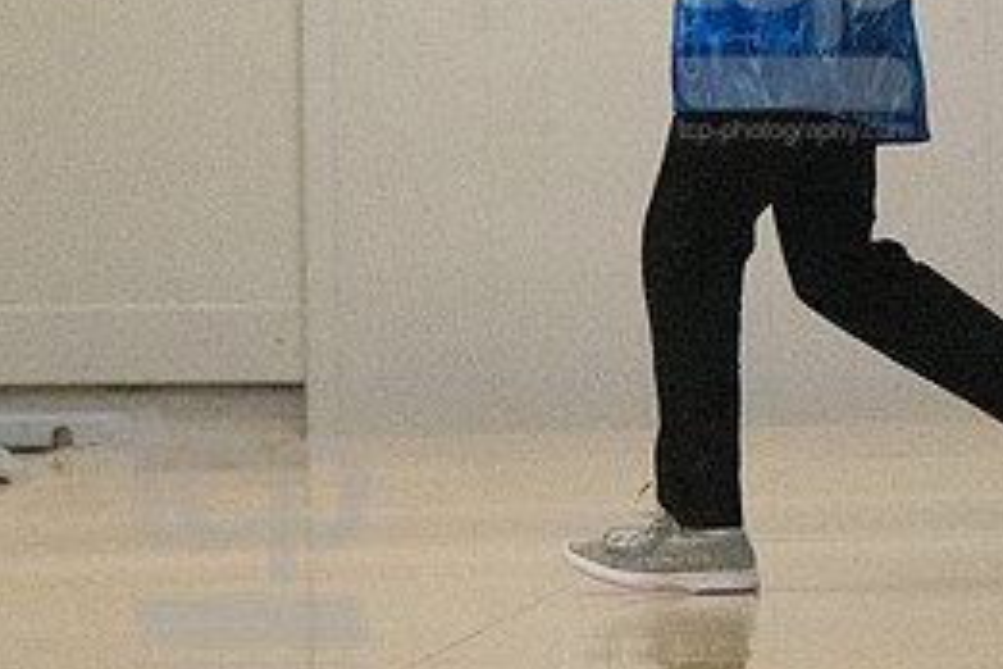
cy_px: 8
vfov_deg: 3.2
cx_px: 795
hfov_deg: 4.8
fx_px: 12063
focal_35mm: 433
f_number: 4
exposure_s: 1/1250
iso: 10000
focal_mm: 130
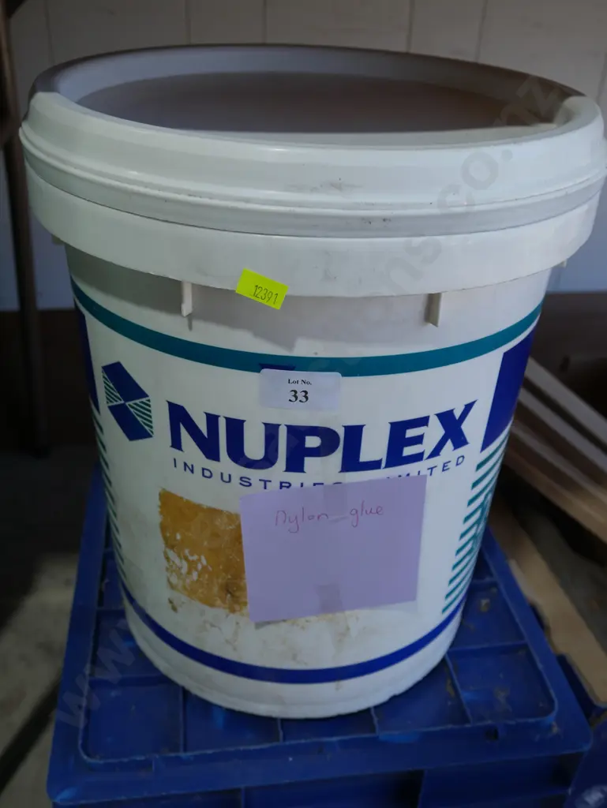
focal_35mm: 34
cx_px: 304
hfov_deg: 41.8
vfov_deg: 53.9
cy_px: 404
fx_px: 794
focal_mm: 17
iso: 200
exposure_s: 1/160
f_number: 4.5
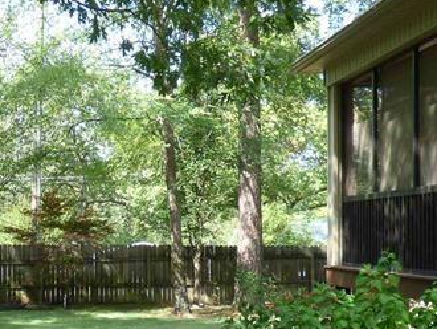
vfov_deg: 23.3
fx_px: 783
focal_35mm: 62
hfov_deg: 30.1
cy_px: 271
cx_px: 64
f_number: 2.8
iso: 100
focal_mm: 3.58
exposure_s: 1/200
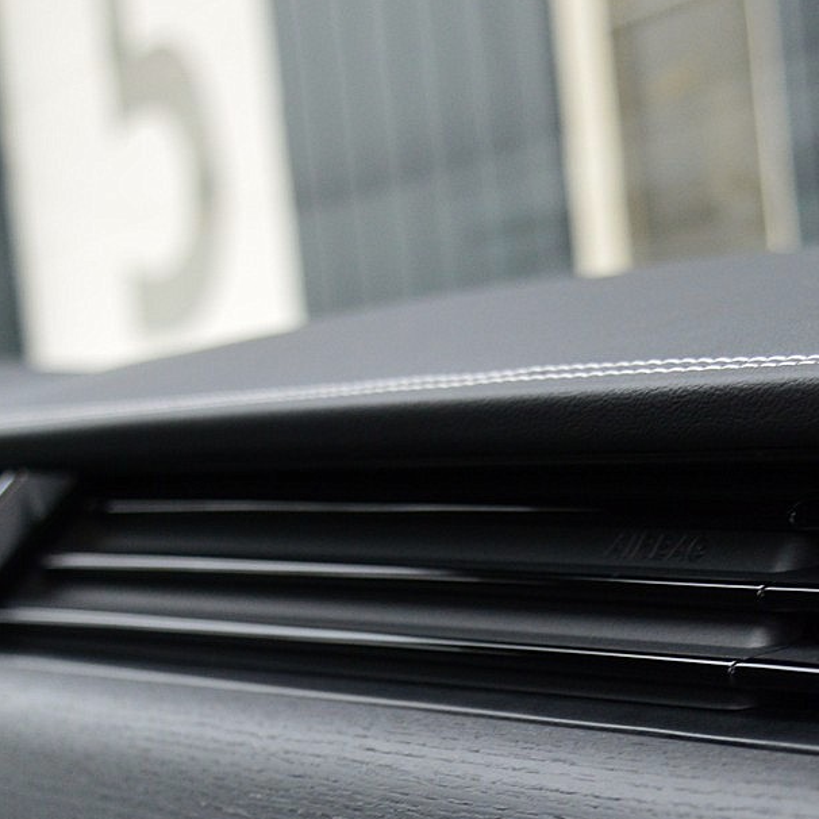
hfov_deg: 18.8
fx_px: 2466
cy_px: 726
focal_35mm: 92
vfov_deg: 18.6
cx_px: 554
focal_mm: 27
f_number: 4.2
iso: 800
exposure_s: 1/60
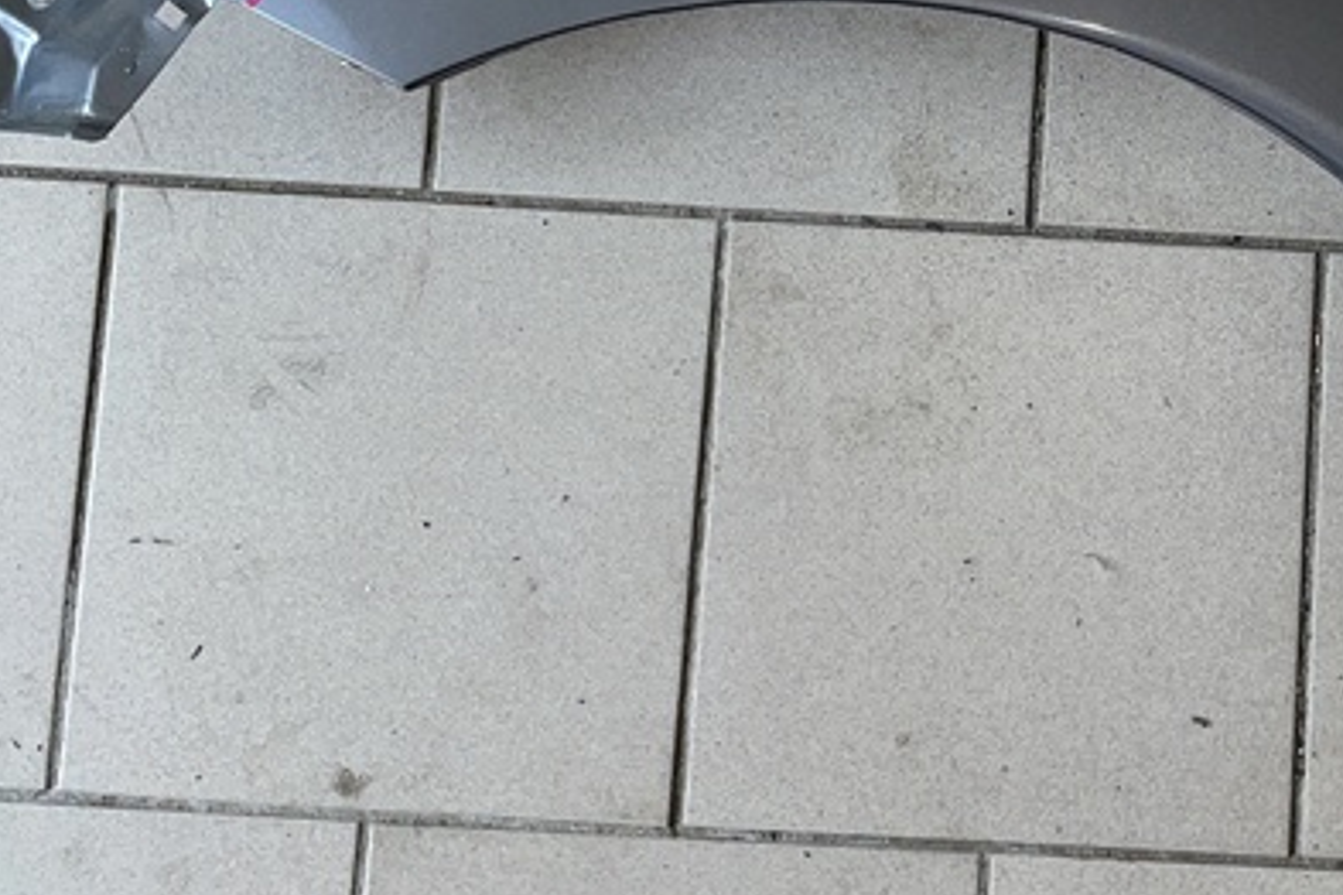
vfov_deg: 24.1
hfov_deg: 34.8
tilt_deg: -85.0
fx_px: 2052
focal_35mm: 55
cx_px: 1131
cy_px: 140
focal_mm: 4.2
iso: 32
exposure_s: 1/622
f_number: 1.6
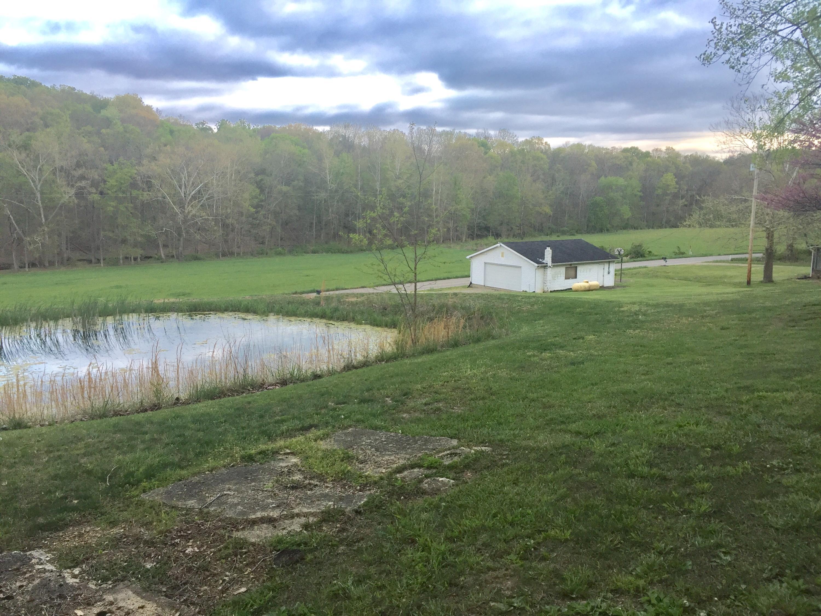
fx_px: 688
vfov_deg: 48.2
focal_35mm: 29
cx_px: 410
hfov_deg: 61.7
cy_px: 308
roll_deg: -0.8
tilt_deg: -9.4
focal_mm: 4.15
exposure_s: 1/120
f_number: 2.2
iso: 32
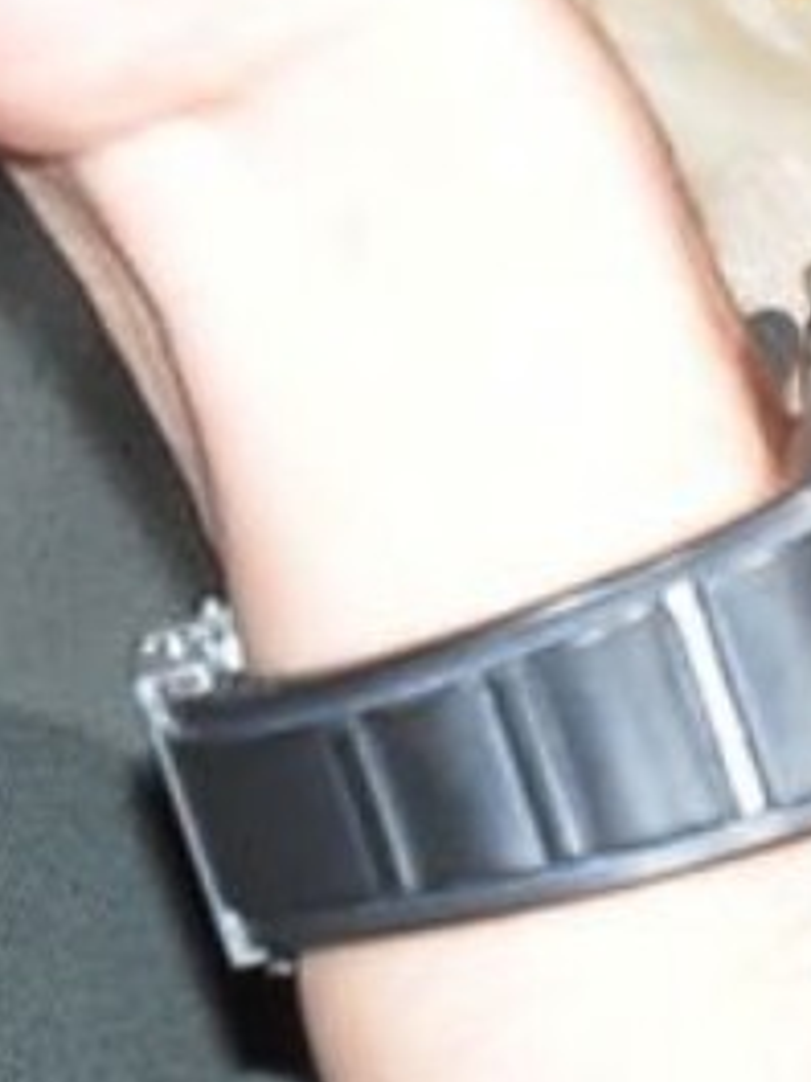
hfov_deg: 1.7
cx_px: -1454
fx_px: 26958
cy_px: -992
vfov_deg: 2.3
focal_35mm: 863
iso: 400
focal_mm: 70
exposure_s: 1/125
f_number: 10
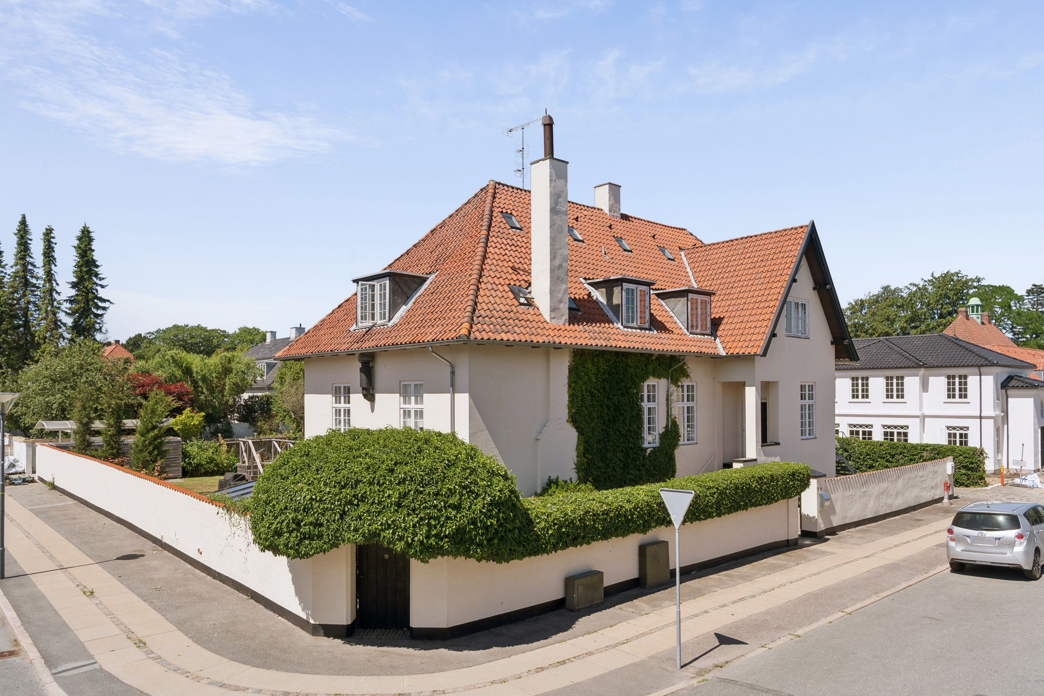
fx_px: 683
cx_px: 522
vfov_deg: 54.0
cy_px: 348
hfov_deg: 74.8
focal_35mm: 24
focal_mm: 15.7
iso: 100
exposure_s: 1/400
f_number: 7.1
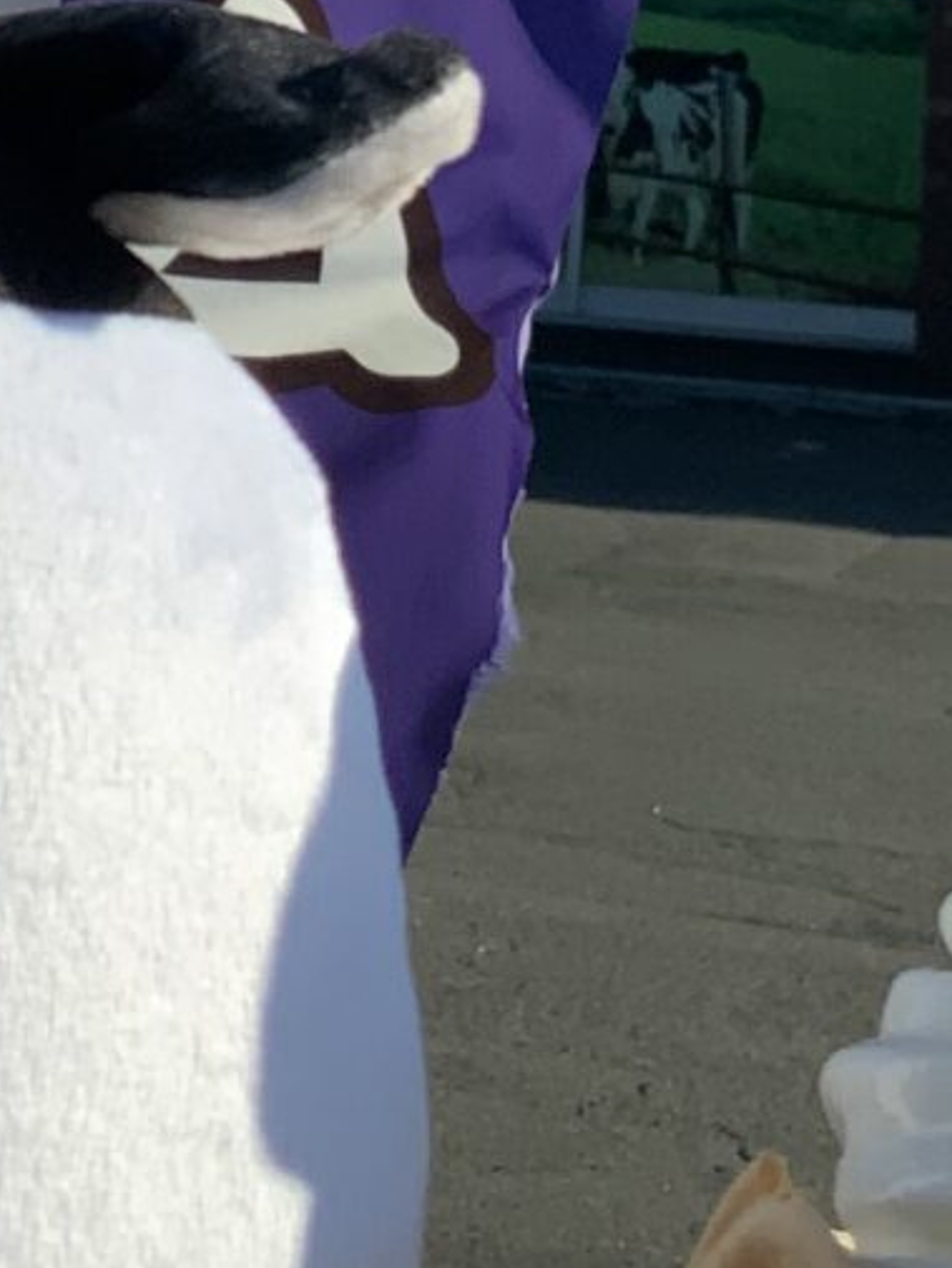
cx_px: 168
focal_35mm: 147
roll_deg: -3.7
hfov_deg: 10.1
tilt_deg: +8.9
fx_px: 5388
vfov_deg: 12.7
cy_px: -716
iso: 16
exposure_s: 1/1912
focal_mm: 3
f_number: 1.8
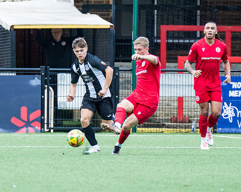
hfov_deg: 2.3
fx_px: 6083
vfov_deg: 1.8
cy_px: 79
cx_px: 75
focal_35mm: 853
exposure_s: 1/1250
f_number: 4.5
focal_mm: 280
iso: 800
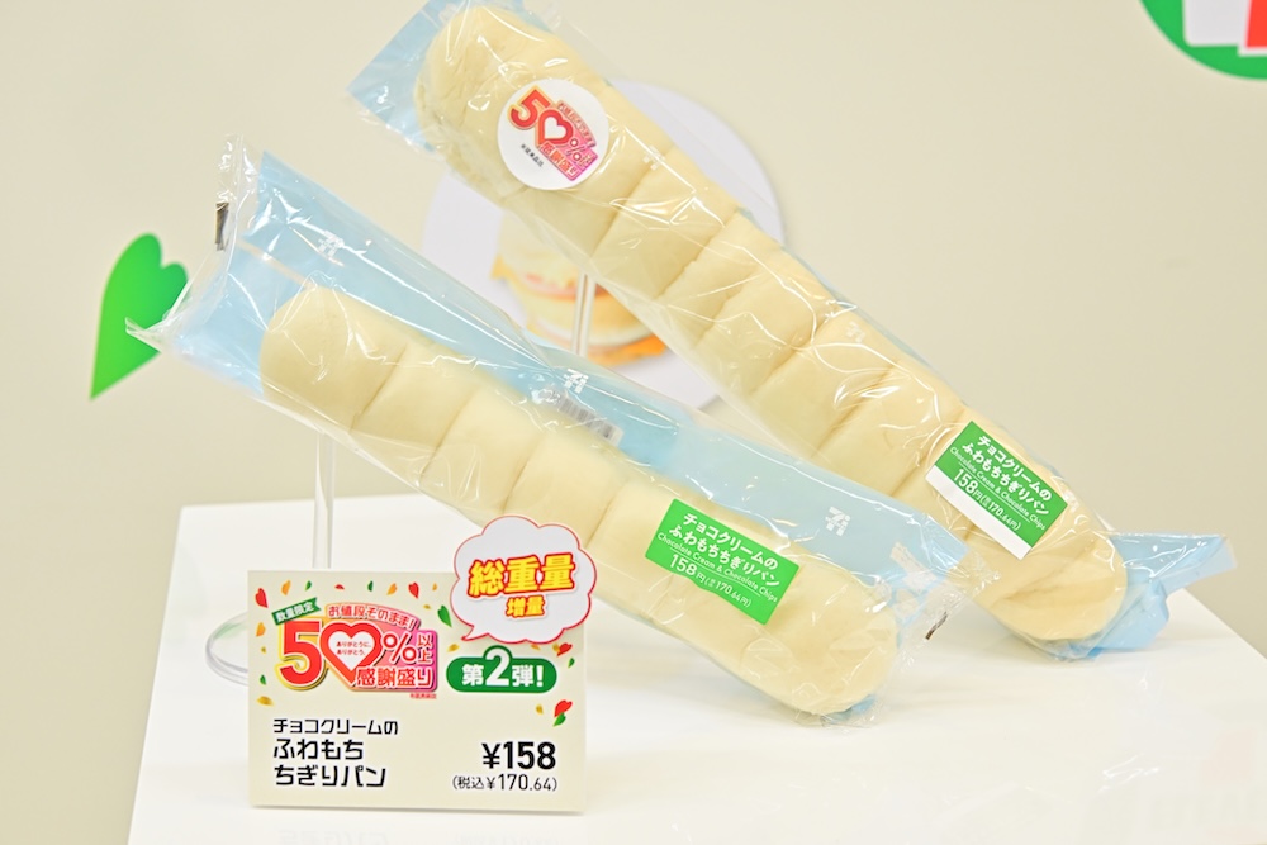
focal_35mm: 60
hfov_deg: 33.4
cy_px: 422
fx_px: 2112
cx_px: 634
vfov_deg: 22.6
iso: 4000
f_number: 7.1
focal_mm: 60
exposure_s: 1/250
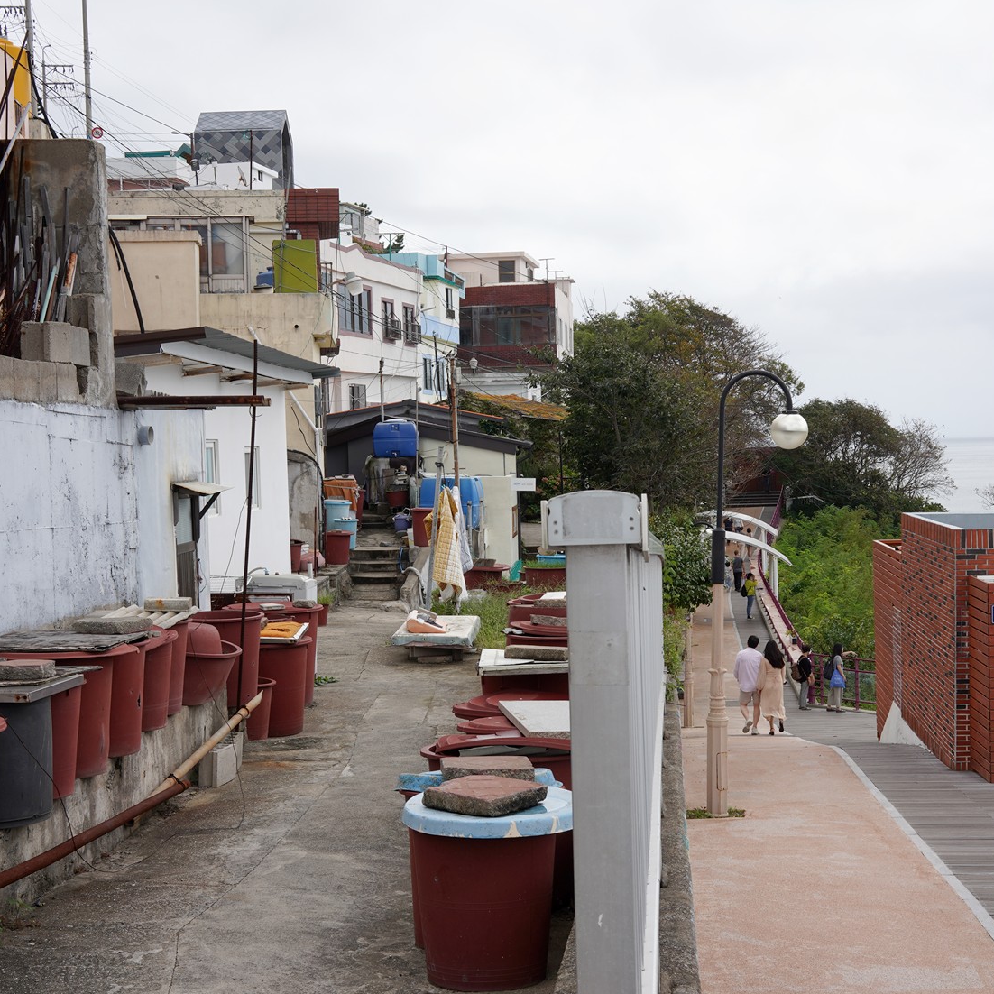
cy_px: 542
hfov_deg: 31.6
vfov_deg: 31.6
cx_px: 552
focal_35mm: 54
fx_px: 1754
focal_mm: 35
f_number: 13
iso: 100
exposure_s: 1/100
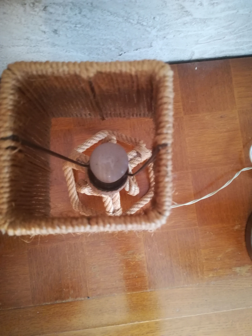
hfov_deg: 53.1
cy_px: 168
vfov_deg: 67.3
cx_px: 126
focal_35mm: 26
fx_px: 252
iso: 800
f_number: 2.2
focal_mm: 3.83
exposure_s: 1/14.3
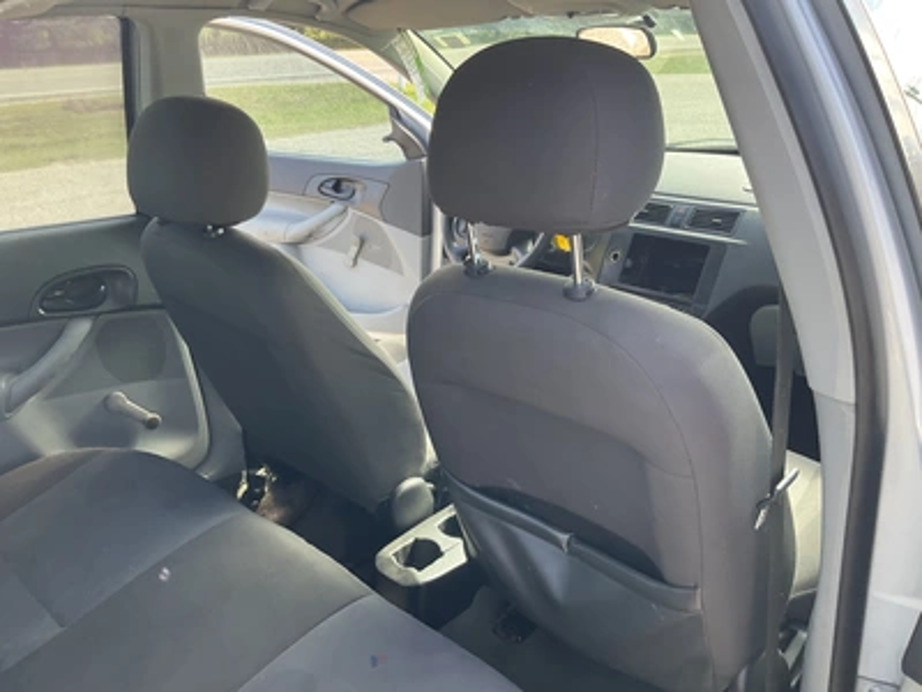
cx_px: 461
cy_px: 346
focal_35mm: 29
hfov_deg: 61.7
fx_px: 772
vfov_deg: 48.2
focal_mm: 3
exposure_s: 1/122
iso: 40
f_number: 1.8
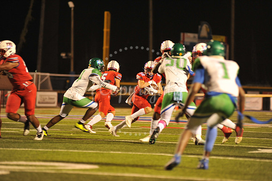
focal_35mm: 200
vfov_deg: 6.9
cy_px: 90
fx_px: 1510
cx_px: 136
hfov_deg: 10.3
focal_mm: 200
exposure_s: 1/200
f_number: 2.8
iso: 2000
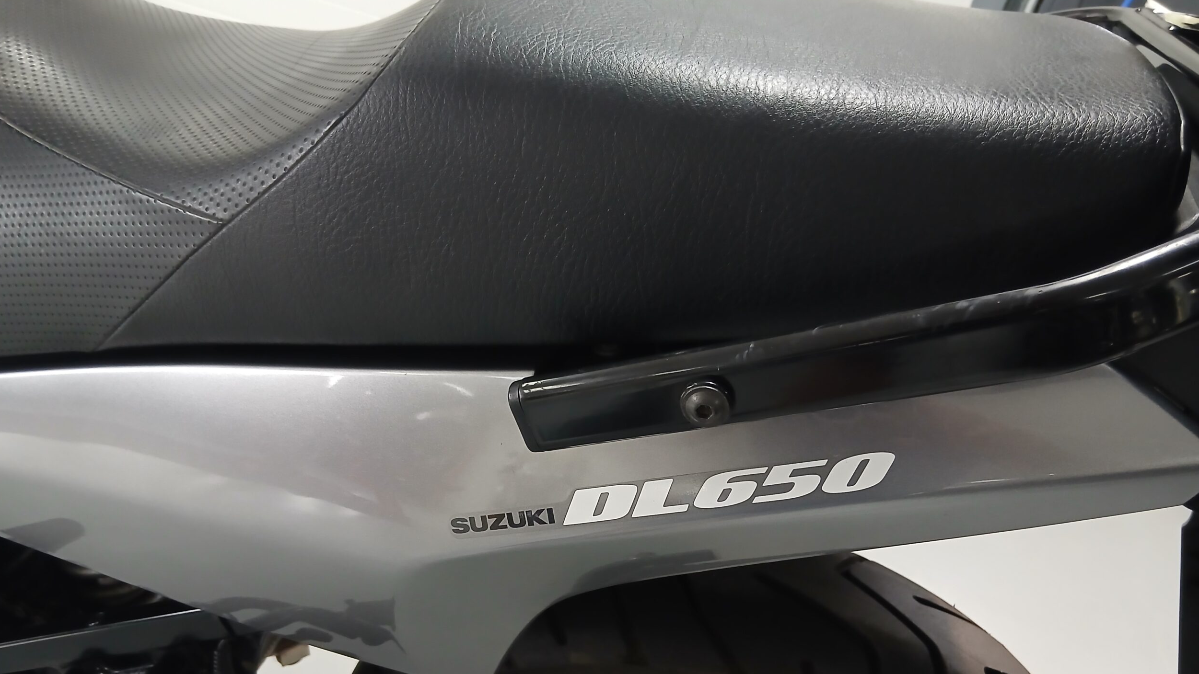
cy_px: 438
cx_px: 608
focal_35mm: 29
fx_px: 922
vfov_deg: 39.8
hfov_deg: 66.1
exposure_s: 1/33.3
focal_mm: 3.98
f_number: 1.8
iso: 320
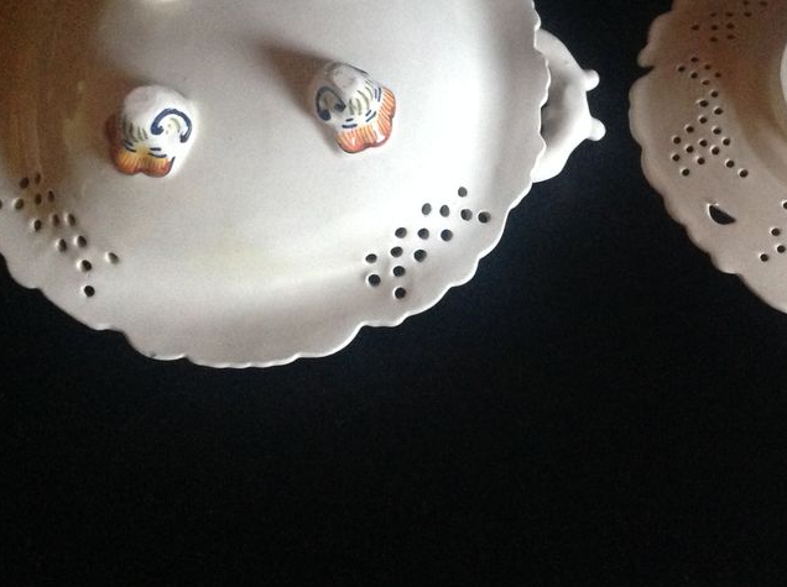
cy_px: 165
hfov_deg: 34.7
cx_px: 526
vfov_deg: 26.2
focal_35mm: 55
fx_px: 1249
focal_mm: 4.28
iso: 500
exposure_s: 1/15
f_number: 2.4
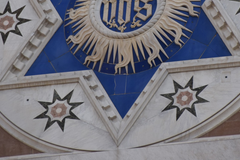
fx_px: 4046
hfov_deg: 3.4
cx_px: 134
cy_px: 17
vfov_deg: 2.3
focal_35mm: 607
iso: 200
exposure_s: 1/800
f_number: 7.1
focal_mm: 210
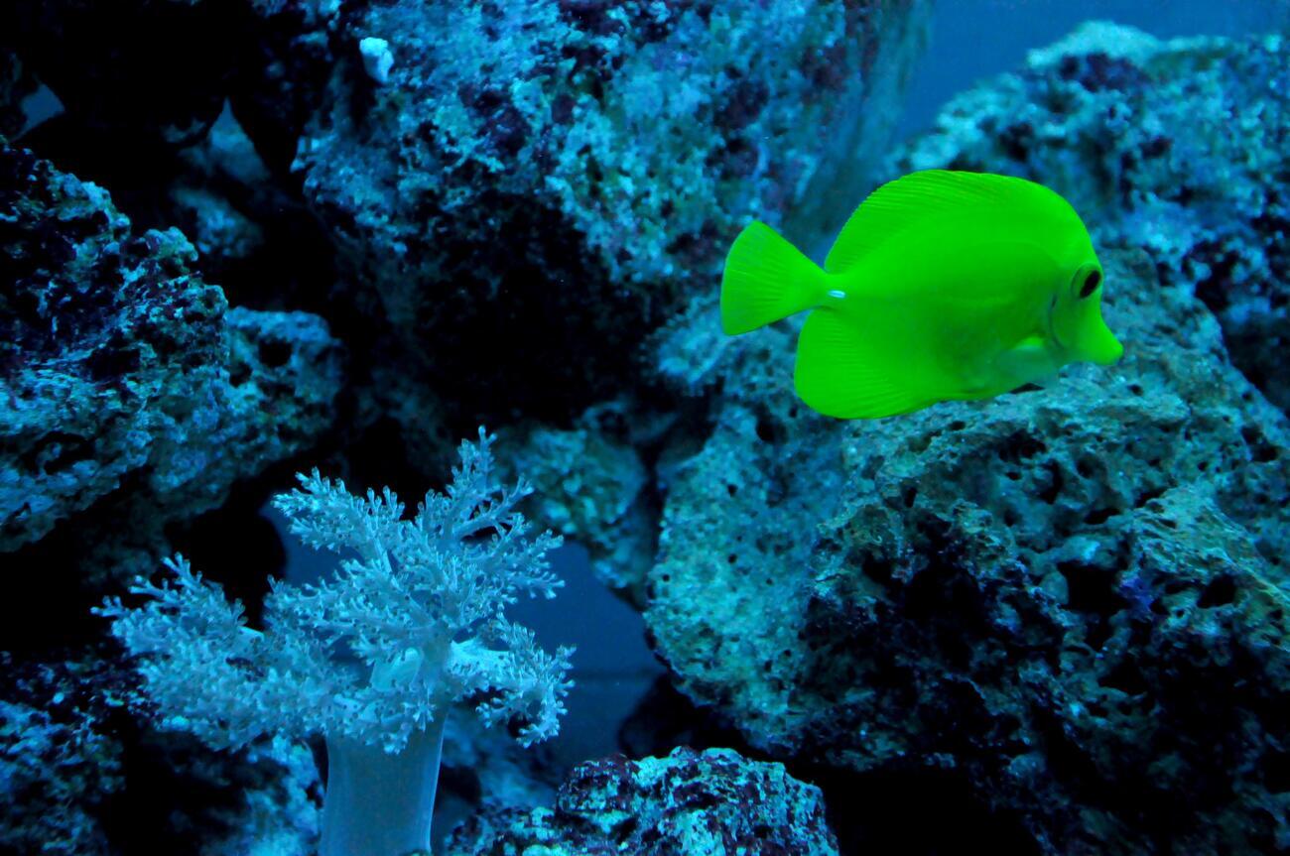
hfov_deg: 26.0
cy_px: 428
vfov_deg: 17.4
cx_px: 645
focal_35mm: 78
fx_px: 2791
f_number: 5
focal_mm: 52
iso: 3200
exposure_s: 1/100
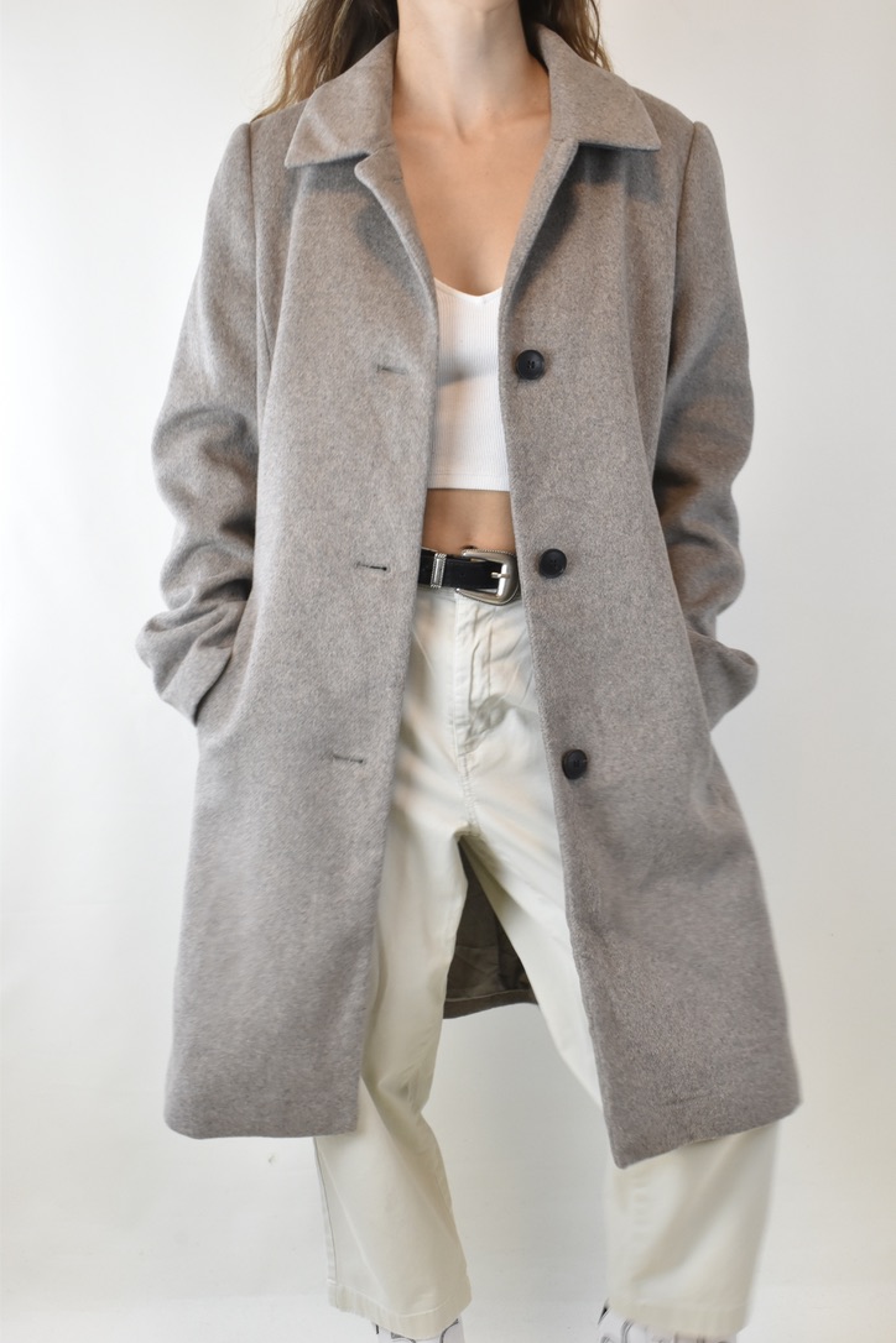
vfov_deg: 42.3
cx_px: 448
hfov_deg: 28.9
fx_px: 1736
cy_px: 672
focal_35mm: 46
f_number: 13
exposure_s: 1/30
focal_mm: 31
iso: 1000
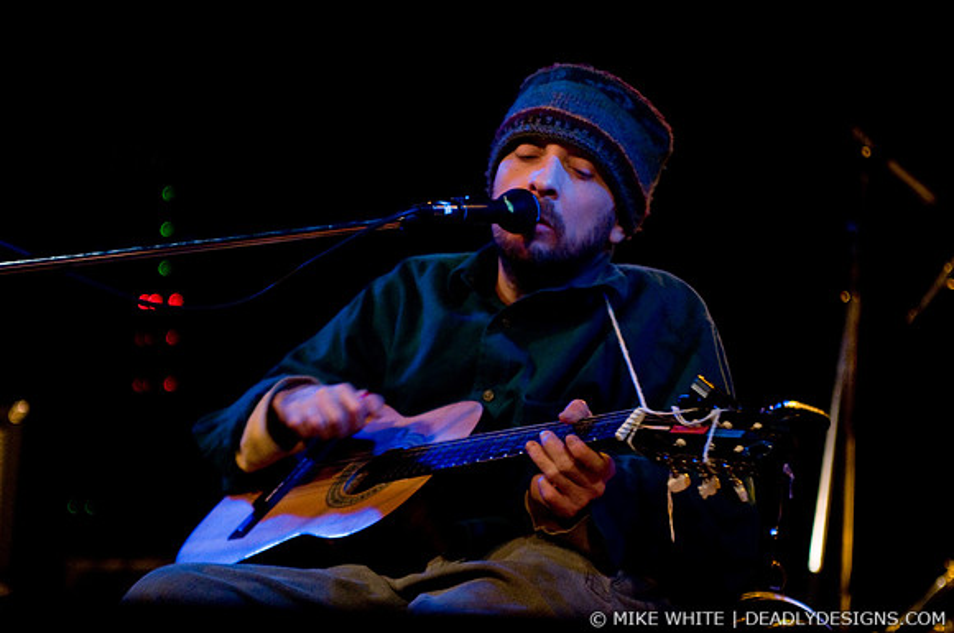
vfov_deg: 13.0
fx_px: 2779
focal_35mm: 105
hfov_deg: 19.5
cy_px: 316
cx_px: 477
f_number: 2.8
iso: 1000
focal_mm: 70
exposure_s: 1/50
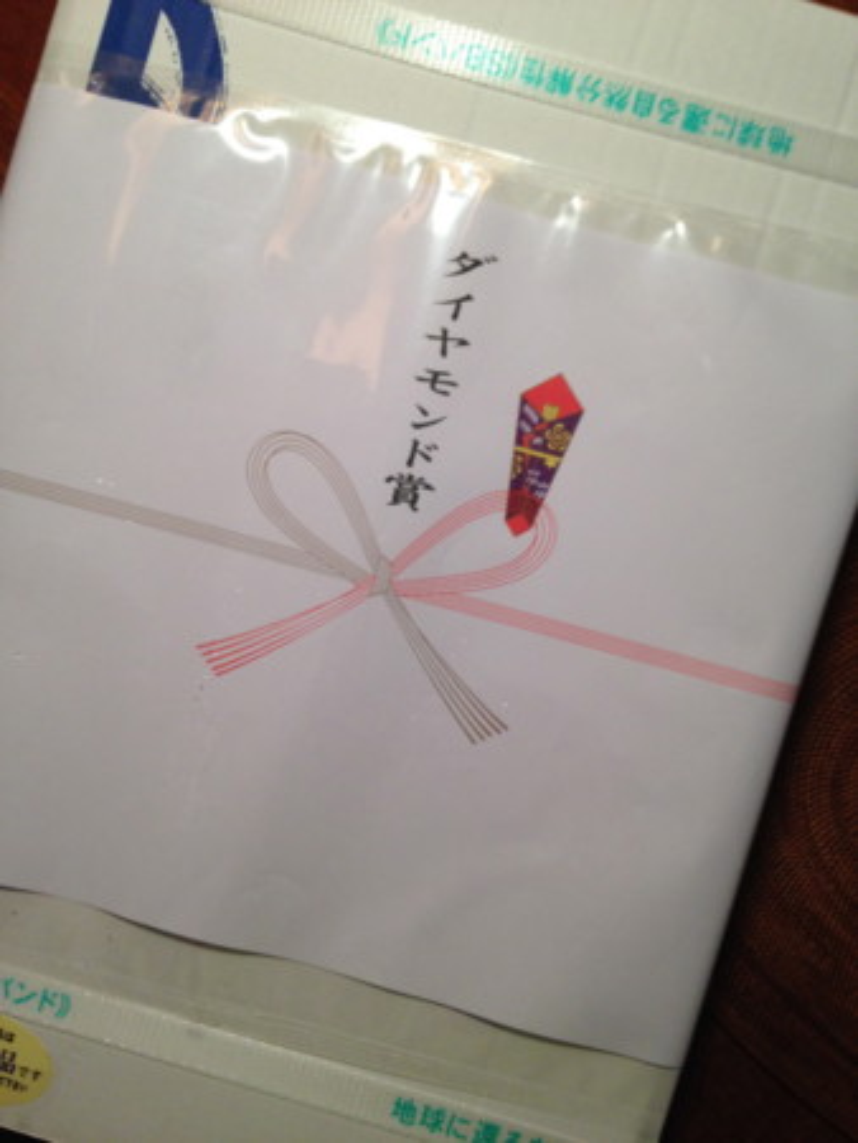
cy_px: 572
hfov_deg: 43.0
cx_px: 429
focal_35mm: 33
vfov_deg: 55.3
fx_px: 1090
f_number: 2.4
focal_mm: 4.12
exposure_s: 1/20
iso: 100
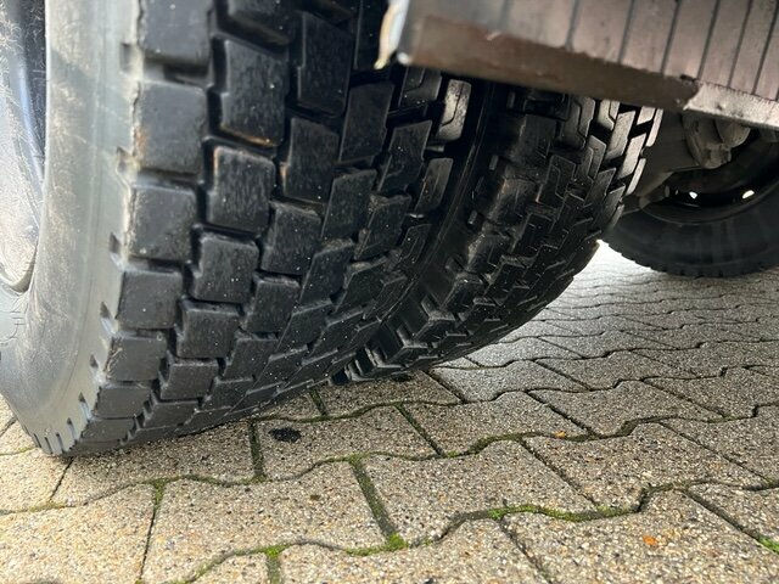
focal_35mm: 26
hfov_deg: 67.3
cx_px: 390
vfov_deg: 53.1
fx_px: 585
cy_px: 292
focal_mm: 5.7
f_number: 1.5
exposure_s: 1/60
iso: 500
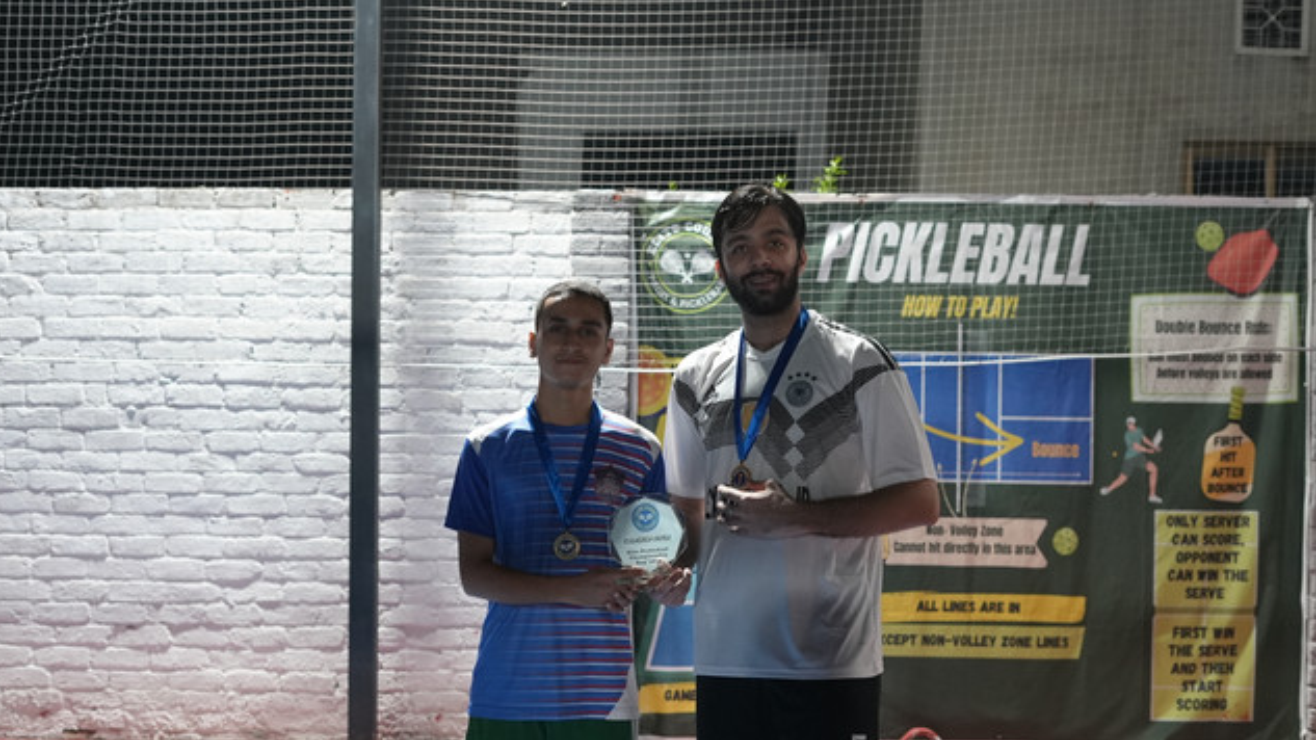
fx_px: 1849
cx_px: 655
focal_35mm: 53
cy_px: 404
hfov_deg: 39.2
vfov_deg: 22.6
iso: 5000
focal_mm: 50
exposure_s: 1/160
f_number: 4
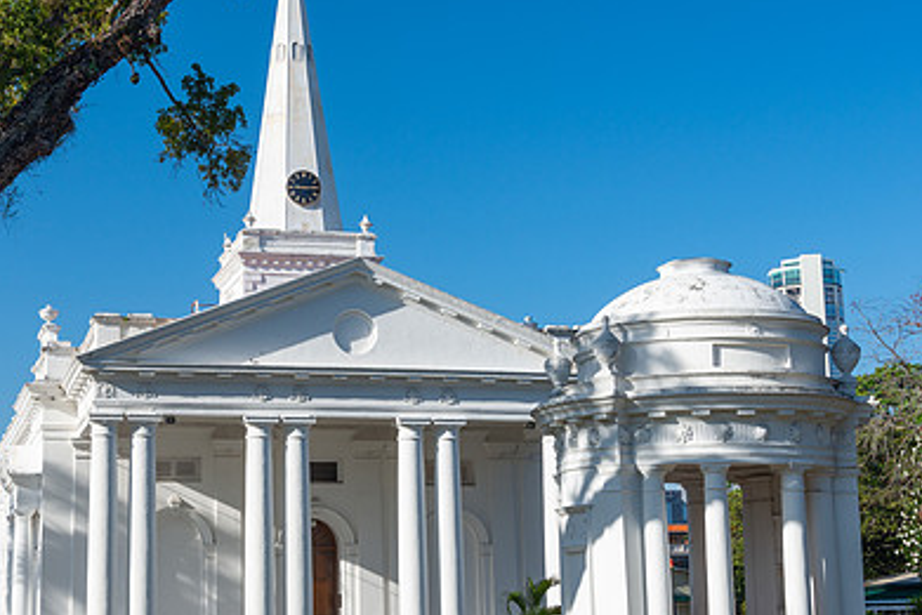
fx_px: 1716
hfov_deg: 29.8
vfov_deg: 20.3
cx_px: 283
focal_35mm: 67
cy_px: 329
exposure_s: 1/90
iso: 125
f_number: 9.5
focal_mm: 44
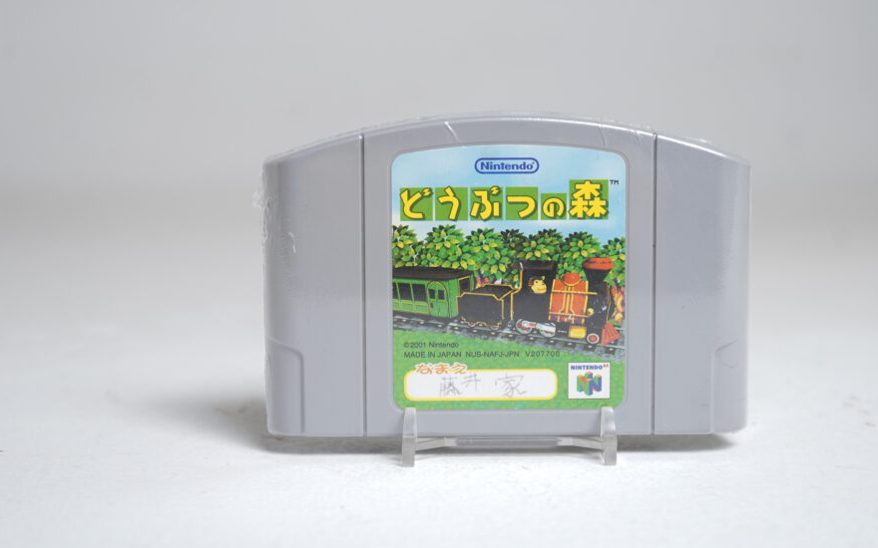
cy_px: 232
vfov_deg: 22.7
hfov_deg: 35.6
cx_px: 507
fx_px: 1364
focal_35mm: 57
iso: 64
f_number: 5
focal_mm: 41
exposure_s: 1/8
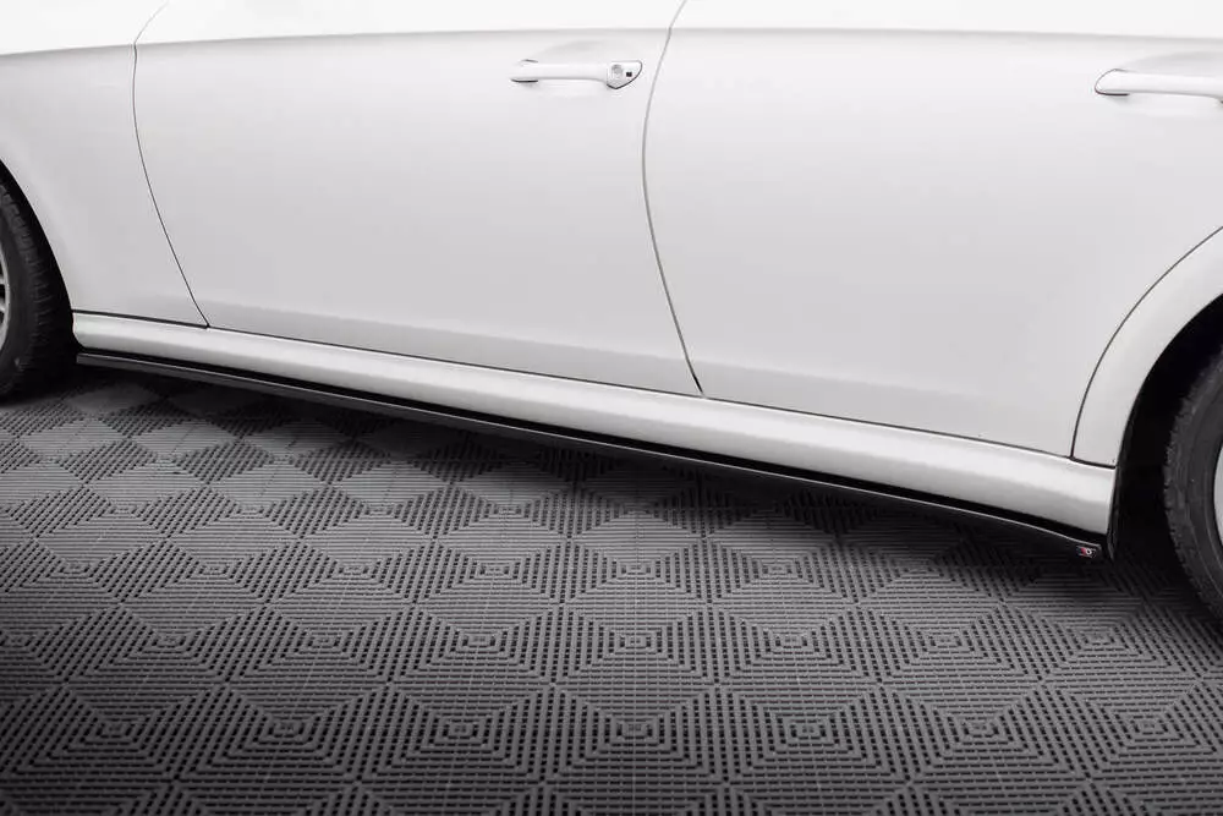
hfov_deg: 46.8
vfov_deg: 32.1
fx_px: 1413
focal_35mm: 42
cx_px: 663
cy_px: 339
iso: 1000
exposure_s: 1/125
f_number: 2.5
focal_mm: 35
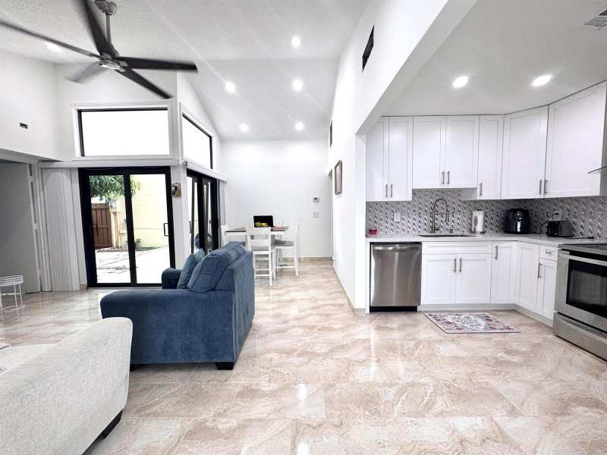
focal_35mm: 14
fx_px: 245
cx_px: 304
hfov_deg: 102.1
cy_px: 228
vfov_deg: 85.7
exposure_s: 1/120
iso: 125
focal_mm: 2.22
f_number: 2.2
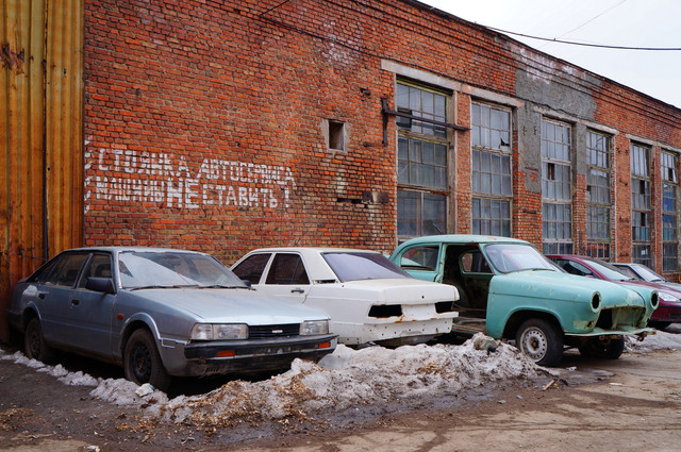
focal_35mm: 33
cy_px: 226
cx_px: 340
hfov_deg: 57.3
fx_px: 623
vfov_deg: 39.9
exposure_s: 1/200
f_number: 7.1
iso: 200
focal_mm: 22
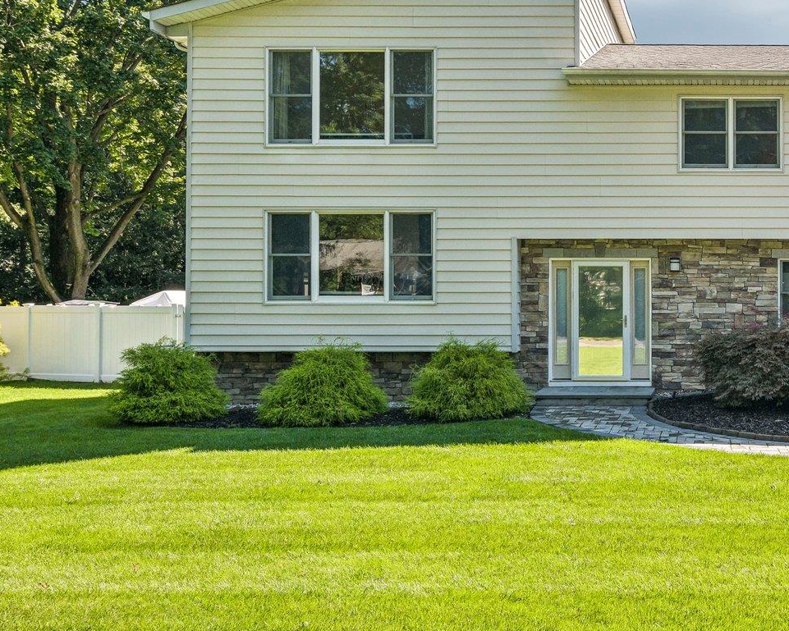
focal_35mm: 42
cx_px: 733
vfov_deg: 35.3
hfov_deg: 40.0
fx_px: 981
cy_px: 202
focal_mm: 21
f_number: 8
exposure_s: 1/640
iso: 400
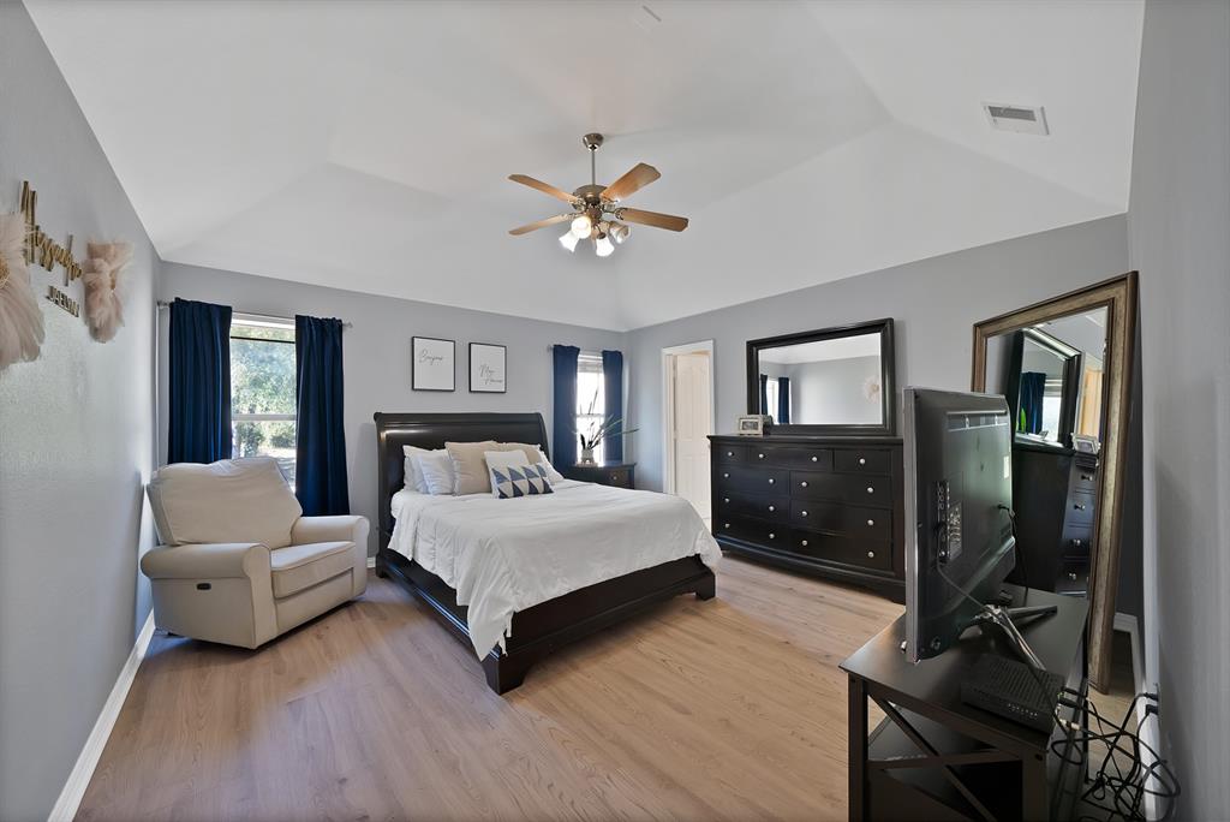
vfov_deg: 90.1
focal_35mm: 12
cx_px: 615
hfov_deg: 112.6
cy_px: 411
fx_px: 410
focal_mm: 12
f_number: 9
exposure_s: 1/2
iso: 640
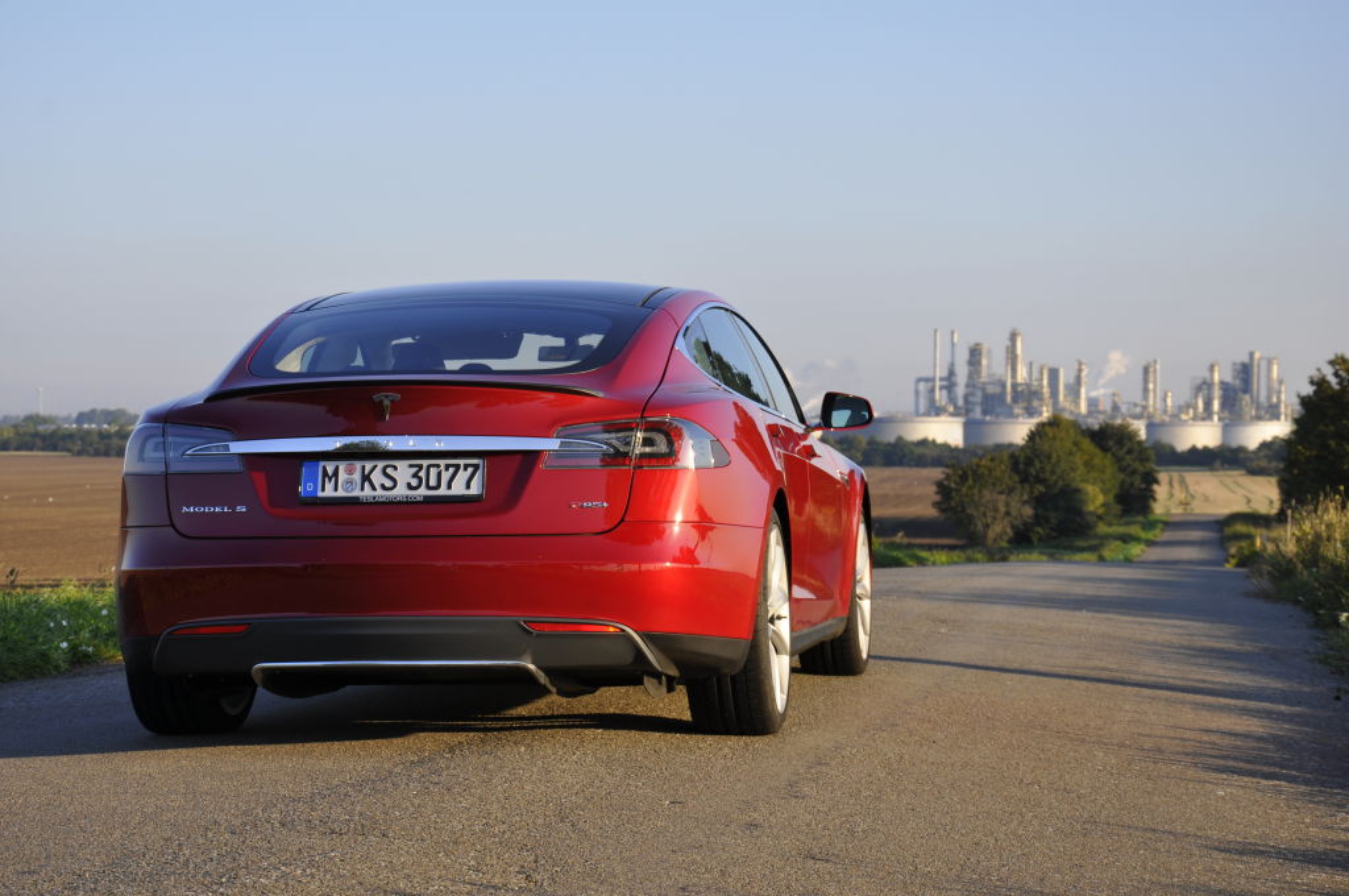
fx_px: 3480
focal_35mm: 93
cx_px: 674
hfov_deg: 21.9
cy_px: 448
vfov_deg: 14.7
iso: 200
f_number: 8
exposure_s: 1/250
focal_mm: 62
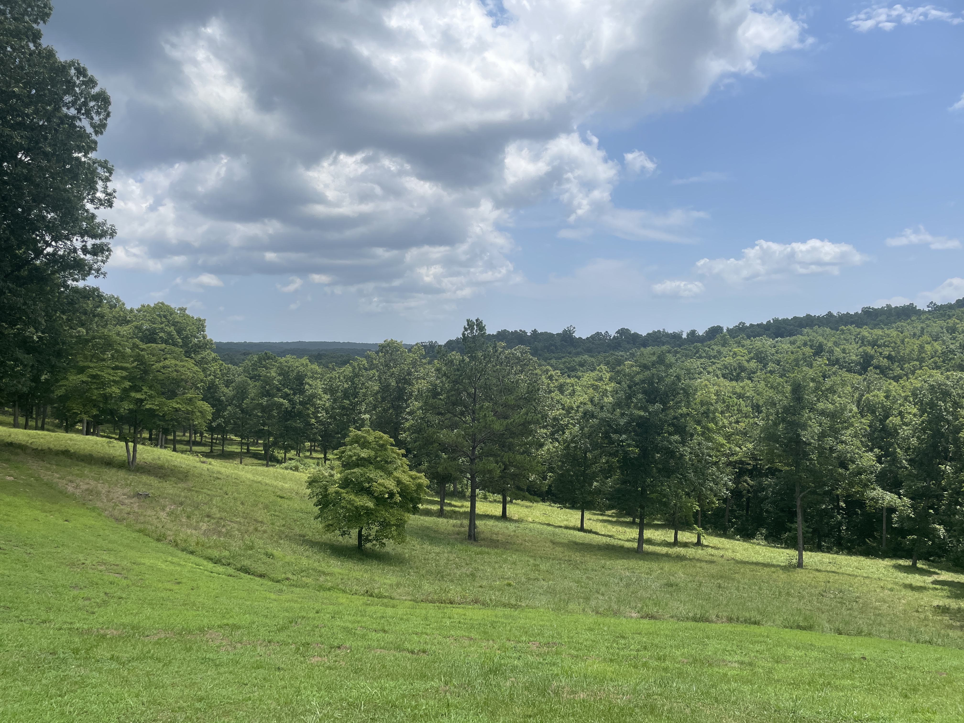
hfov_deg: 67.3
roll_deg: -0.1
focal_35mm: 26
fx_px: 724
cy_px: 362
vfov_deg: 53.1
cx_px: 482
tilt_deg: -1.7
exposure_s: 1/4831
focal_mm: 4.2
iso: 32
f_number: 1.6
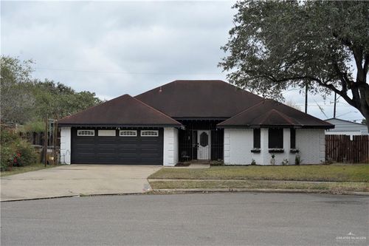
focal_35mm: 50
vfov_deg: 27.0
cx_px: 184
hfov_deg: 39.6
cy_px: 123
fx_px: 512
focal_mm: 50
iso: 400
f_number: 5
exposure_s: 1/1000
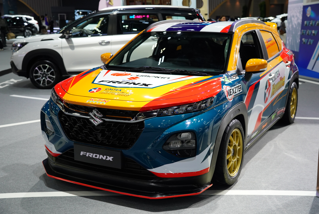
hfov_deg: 42.7
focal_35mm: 46
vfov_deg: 29.3
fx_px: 408
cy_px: 107
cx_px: 160
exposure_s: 1/125
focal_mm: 46
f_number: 4
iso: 1600
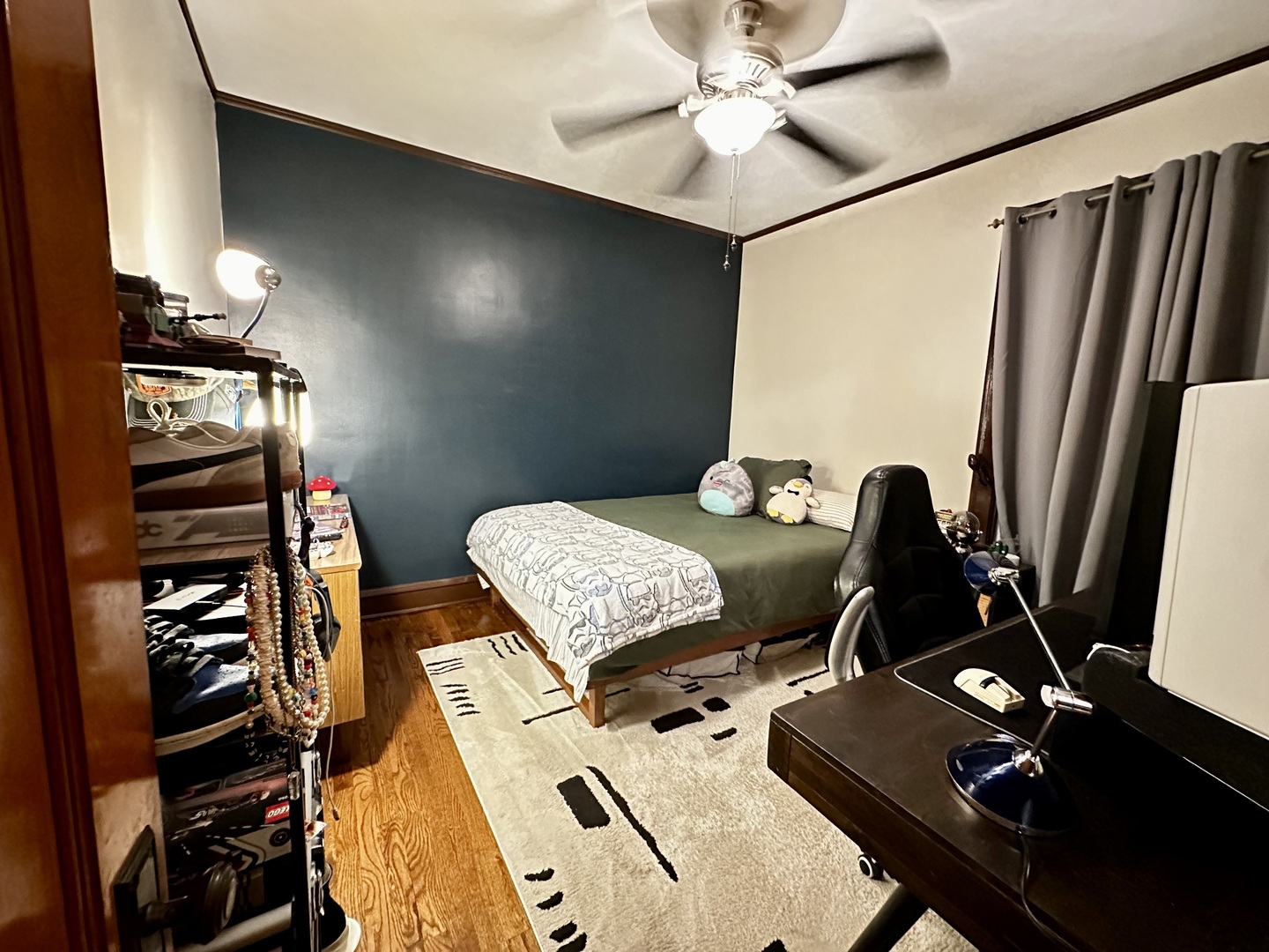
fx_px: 513
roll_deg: -3.0
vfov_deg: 85.7
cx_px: 634
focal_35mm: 14
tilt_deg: -8.1
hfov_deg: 102.1
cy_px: 476
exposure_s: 1/30
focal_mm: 2.22
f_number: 2.2
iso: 1600
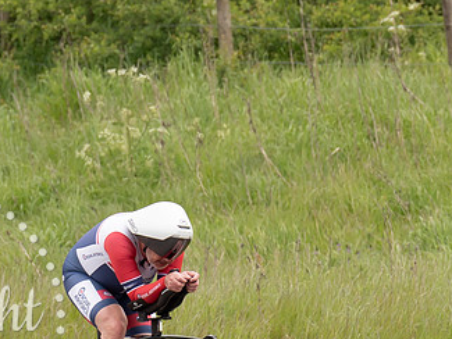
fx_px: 13049
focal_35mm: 999
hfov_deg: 2.0
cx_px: 297
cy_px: 236
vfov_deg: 1.5
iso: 250
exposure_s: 1/1000
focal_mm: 200
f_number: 4
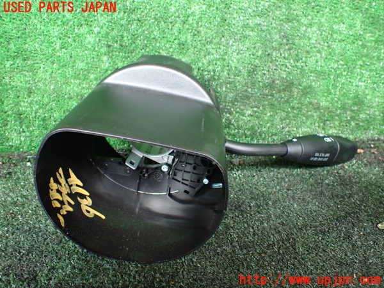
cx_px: 192
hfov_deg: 60.0
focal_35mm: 30
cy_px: 144
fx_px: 333
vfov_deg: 46.8
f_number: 2.3
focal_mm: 5.4
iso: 800
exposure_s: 1/30
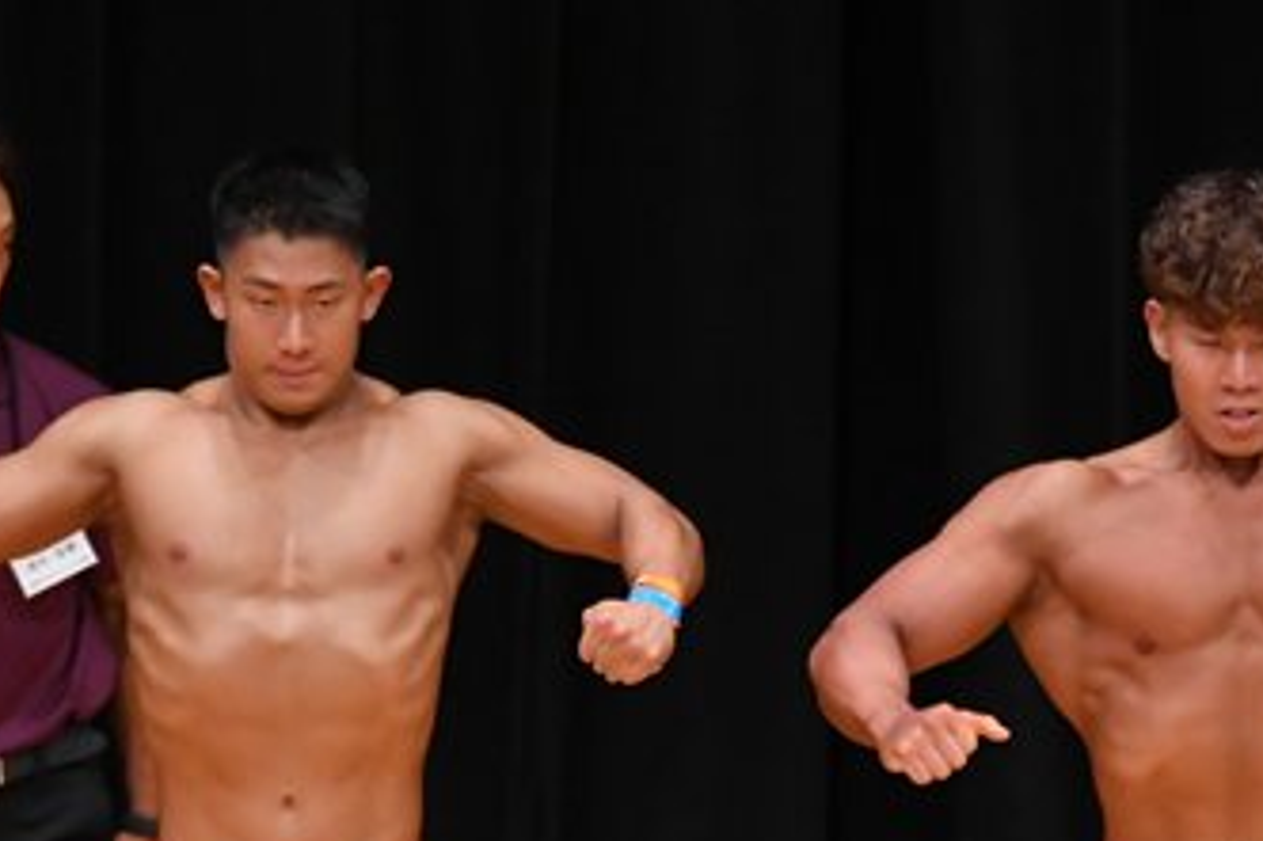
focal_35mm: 631
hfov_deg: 3.3
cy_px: 906
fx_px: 22126
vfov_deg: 2.2
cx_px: 595
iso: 3200
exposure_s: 1/400
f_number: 5.6
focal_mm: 180
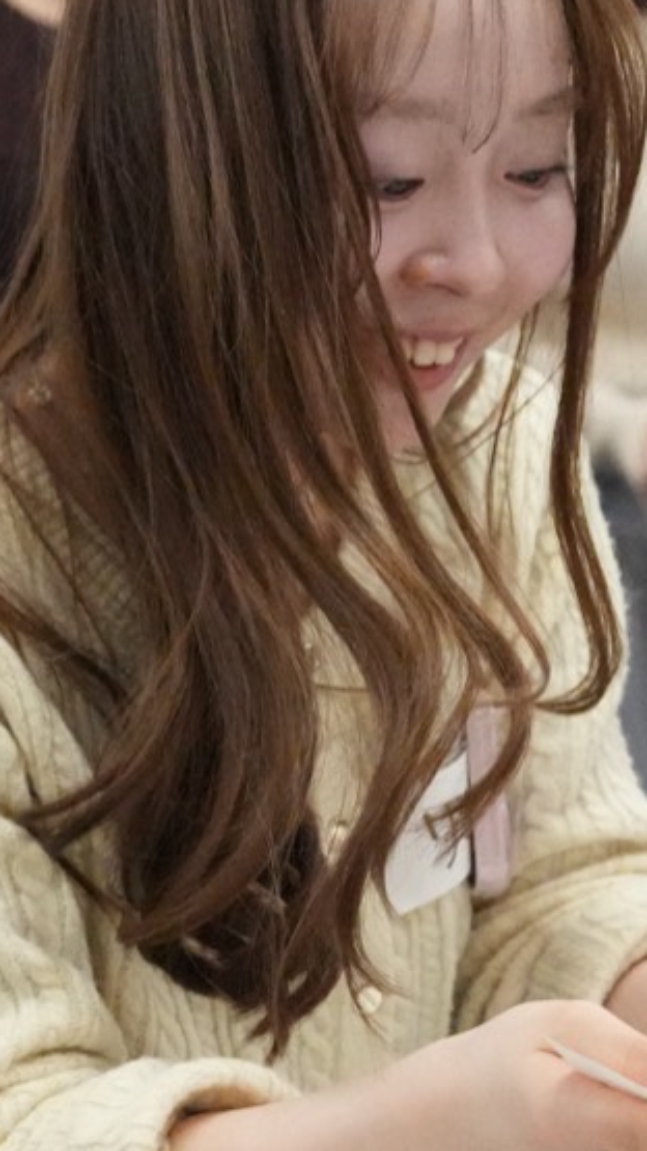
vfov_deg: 15.1
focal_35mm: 142
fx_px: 4333
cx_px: 883
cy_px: 533
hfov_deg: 8.4
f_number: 4
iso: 20000
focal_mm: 47
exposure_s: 1/2500
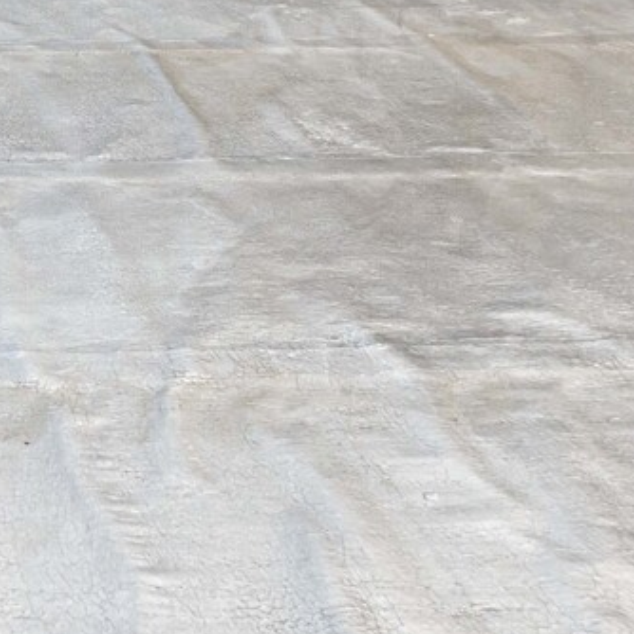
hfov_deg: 22.2
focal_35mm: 66
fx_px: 1368
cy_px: -44
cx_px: -275
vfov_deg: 24.5
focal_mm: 16
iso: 1600
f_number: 9
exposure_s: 1/1000
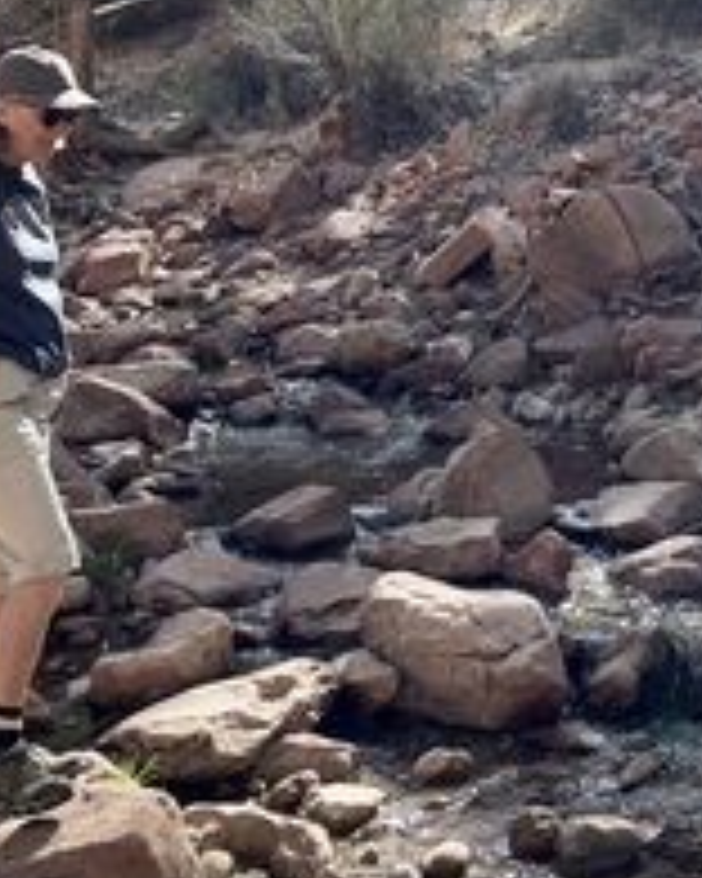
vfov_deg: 22.7
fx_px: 2026
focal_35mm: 78
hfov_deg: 19.5
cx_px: 531
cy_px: -144
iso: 25
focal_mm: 2.69
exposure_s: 1/831
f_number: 1.9
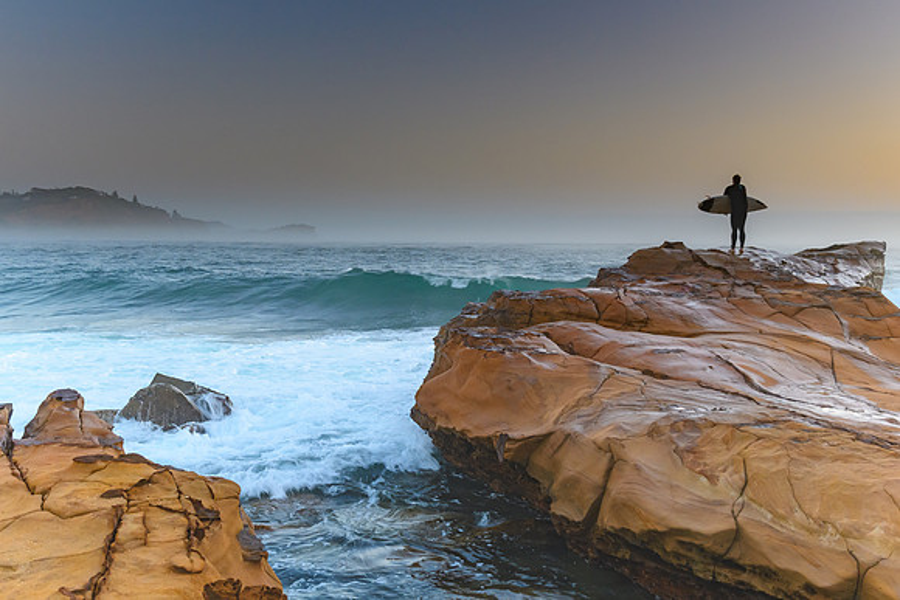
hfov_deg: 49.9
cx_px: 450
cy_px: 300
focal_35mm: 39
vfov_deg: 34.5
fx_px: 967
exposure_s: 1/20
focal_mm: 25
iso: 400
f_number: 4.5
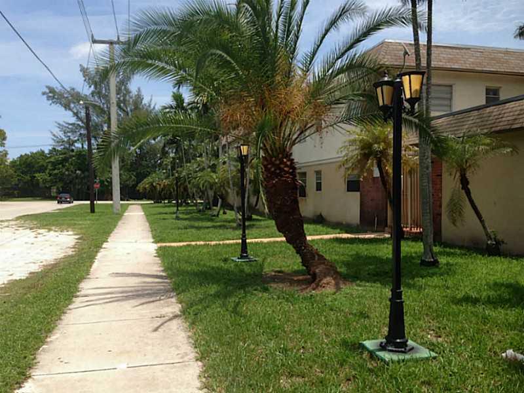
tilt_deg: -1.7
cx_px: 262
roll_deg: +0.1
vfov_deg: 42.9
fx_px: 500
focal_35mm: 33
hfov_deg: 55.4
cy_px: 196
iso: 50
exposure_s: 1/1466
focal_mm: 4.12
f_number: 2.4
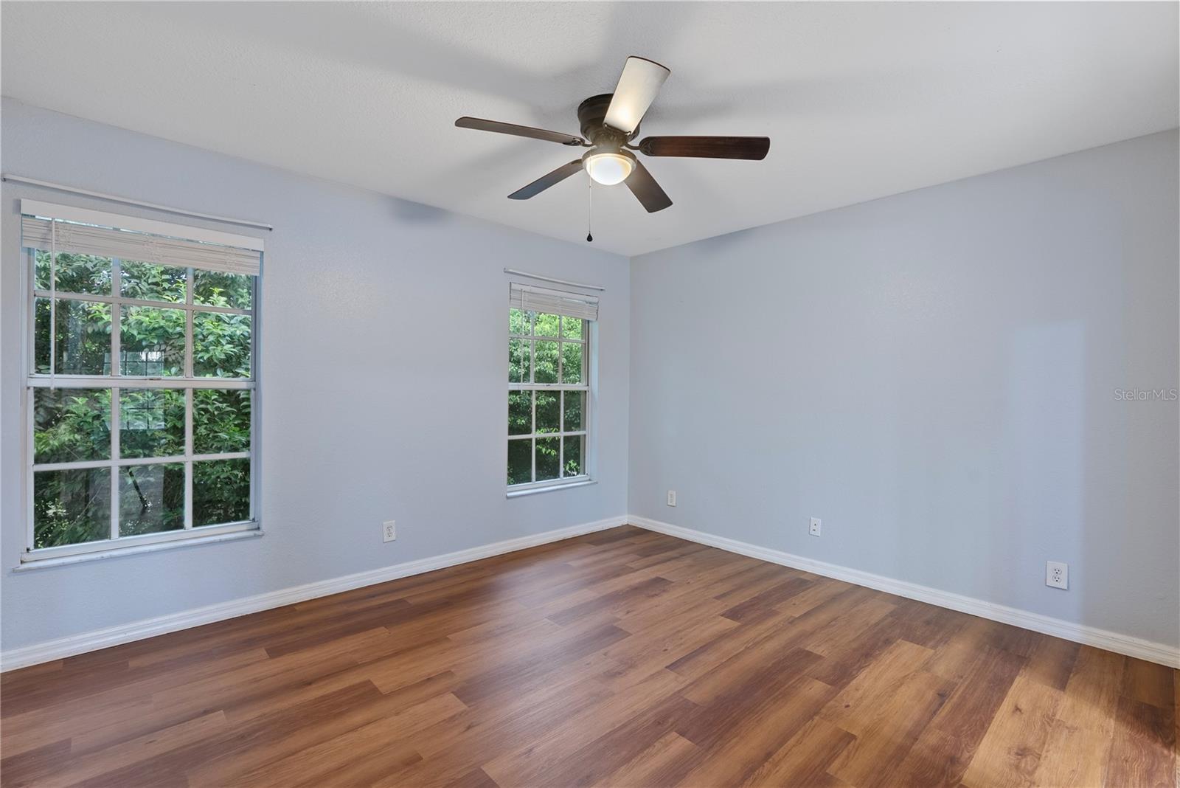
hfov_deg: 96.7
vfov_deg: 73.8
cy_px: 394
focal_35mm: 16
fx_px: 525
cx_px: 590
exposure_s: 1.3
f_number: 8
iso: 400
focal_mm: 16
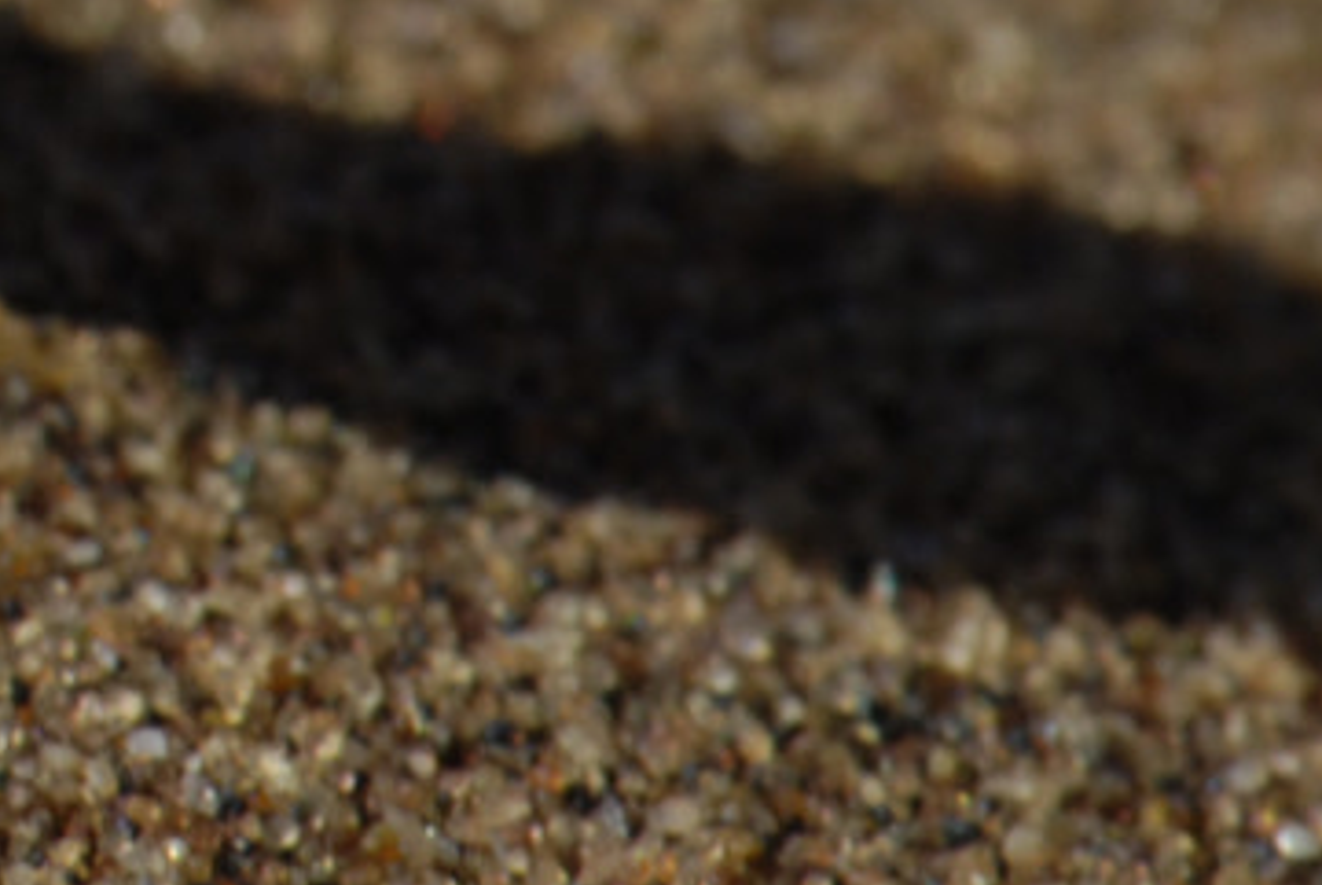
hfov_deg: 2.3
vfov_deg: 1.5
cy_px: -1346
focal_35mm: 895
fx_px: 32900
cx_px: -2277
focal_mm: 105
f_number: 16
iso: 100
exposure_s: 1/100
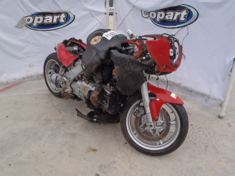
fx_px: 190
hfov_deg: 63.4
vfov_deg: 49.7
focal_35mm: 28
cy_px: 88
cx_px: 118
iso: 80
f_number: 4.5
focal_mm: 5
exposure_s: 1/160
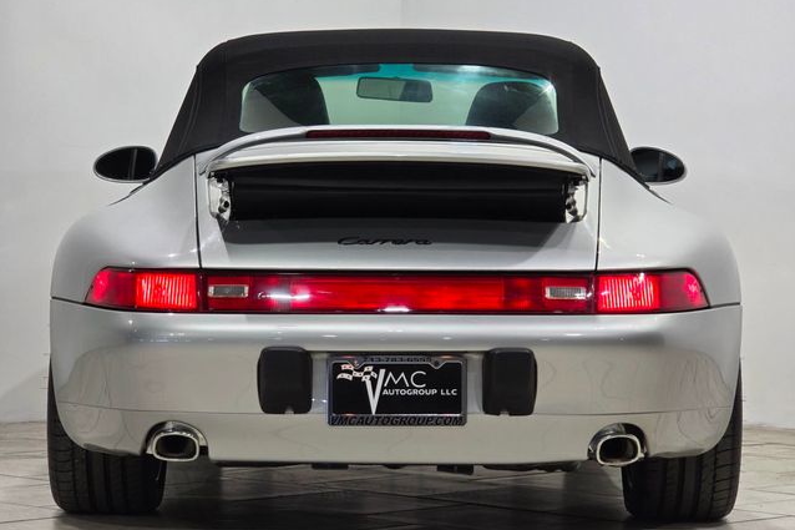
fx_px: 2649
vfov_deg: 11.4
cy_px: 272
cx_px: 398
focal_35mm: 120
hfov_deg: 17.1
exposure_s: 1/120
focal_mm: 18.6
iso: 200
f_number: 3.4
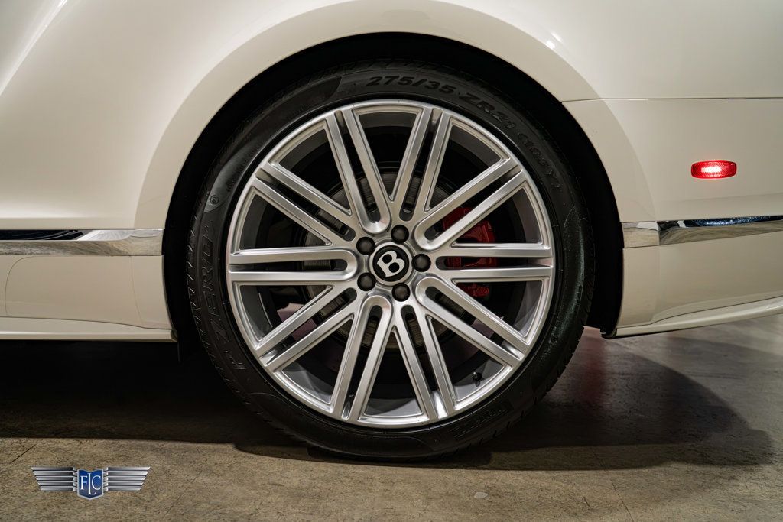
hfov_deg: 53.1
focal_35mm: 36
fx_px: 783
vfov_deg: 36.9
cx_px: 392
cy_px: 261
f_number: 4
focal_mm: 36
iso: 1000
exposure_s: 1/80
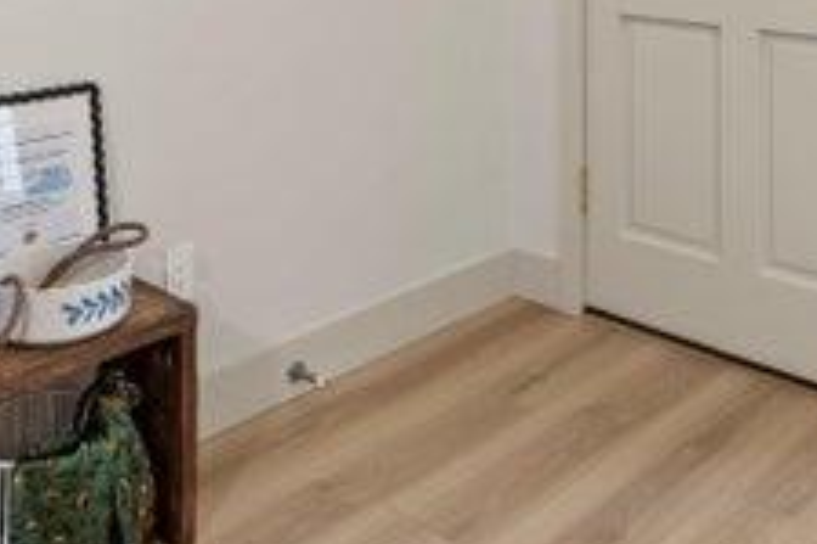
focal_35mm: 48
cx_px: 427
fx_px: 1086
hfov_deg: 41.2
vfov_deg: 25.0
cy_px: -131
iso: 320
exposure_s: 1/3
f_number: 9
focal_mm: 14.9
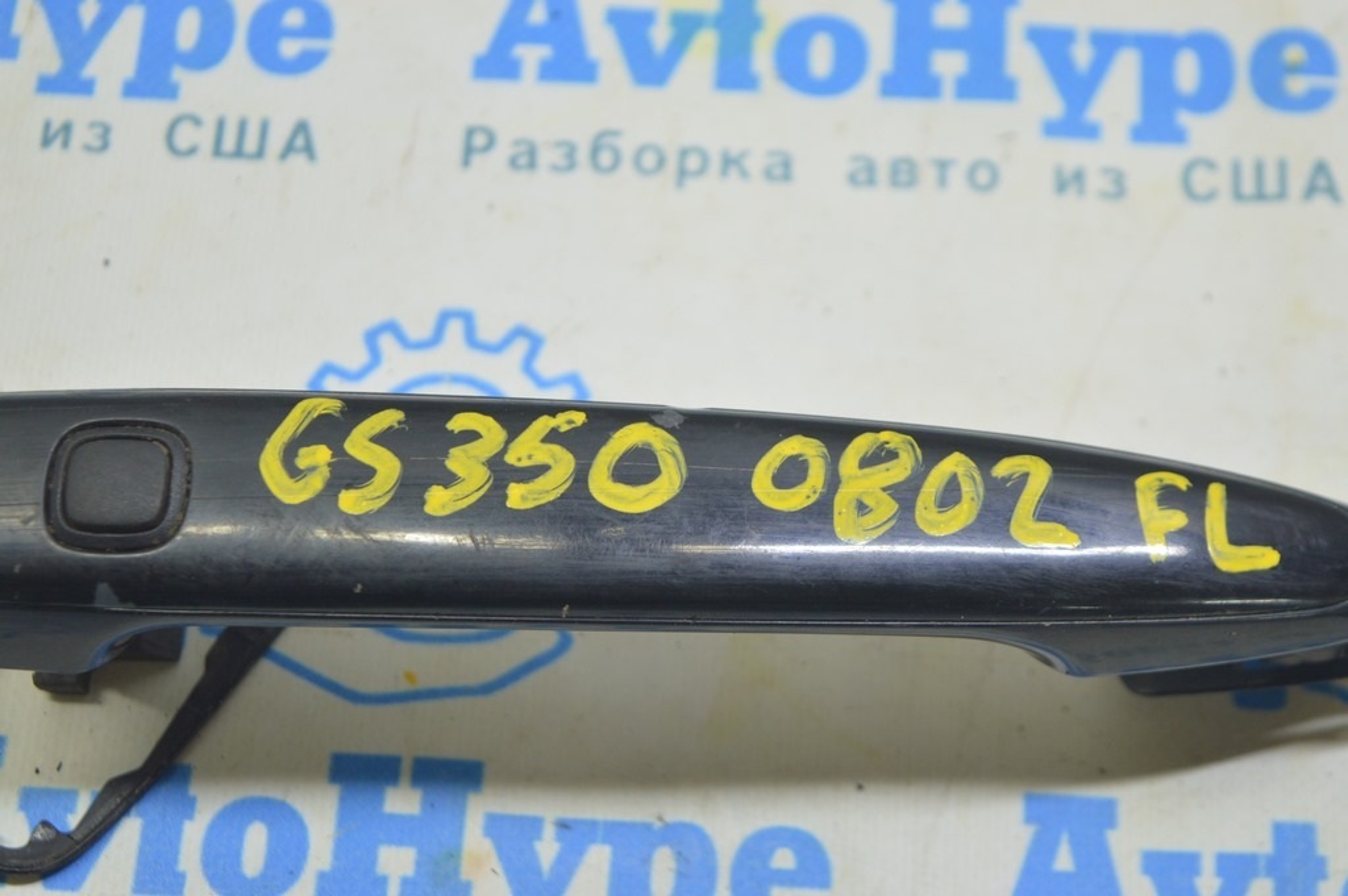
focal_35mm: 75
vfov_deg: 18.2
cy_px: 448
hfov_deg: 27.0
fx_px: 2806
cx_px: 674
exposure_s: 1/20
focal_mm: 50
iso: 400
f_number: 5.6
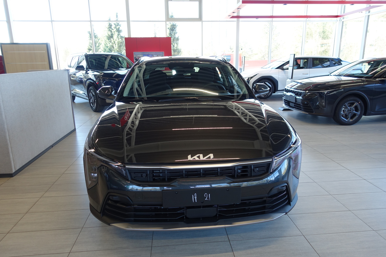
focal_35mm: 24
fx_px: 257
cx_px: 193
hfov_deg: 73.7
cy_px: 128
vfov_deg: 53.1
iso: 125
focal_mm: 8.8
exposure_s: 1/60
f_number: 2.8
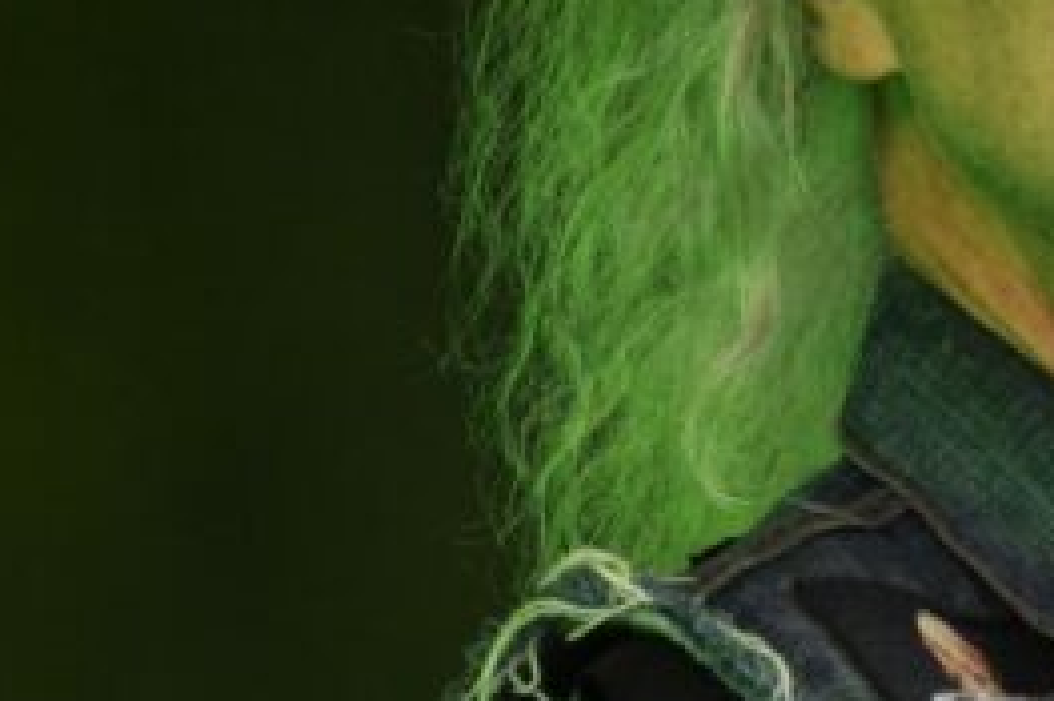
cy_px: -32
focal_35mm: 657
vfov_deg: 2.1
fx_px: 19223
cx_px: 1102
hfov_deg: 3.1
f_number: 5.6
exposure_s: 1/250
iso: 1250
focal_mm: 150
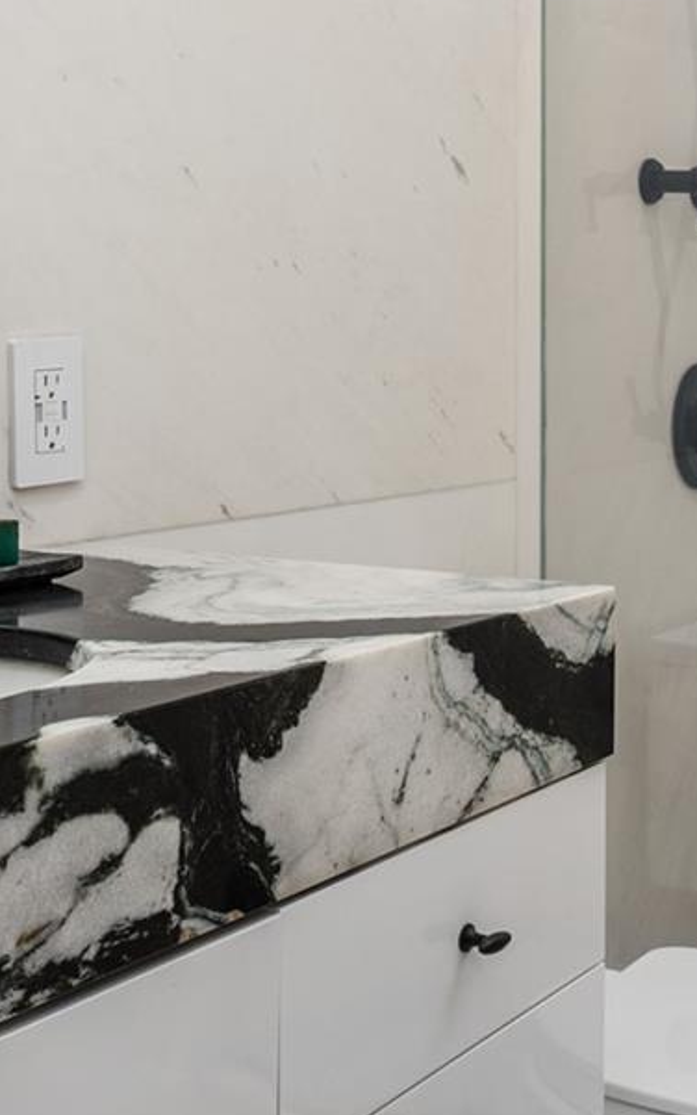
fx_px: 1845
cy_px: 314
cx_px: 577
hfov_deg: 21.1
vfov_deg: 33.1
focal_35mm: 61
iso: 400
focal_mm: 17.5
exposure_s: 1/6
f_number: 8
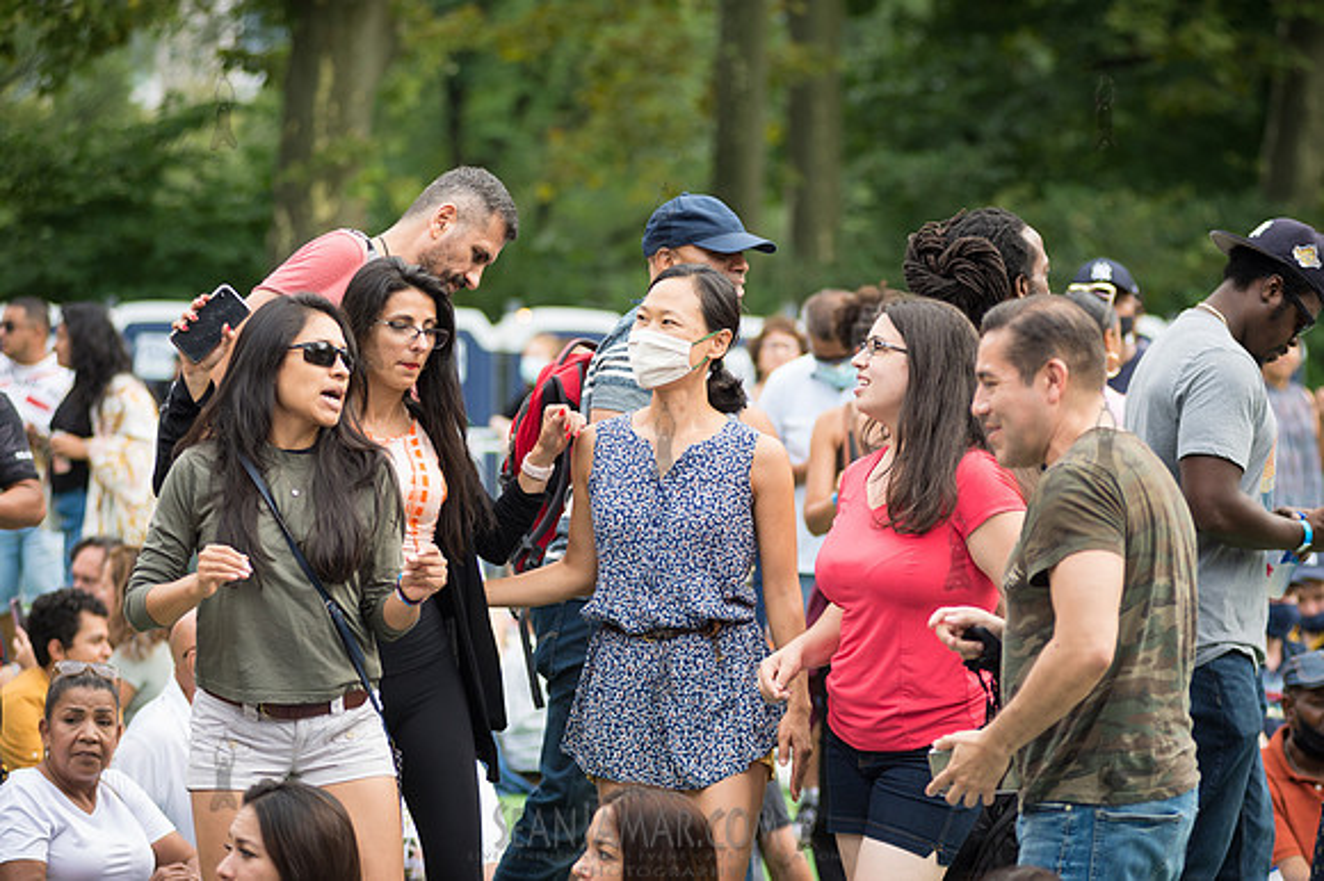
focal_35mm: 136
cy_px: 500
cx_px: 750
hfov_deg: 15.1
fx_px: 5001
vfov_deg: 10.1
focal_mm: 120
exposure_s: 1/640
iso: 500
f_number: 4
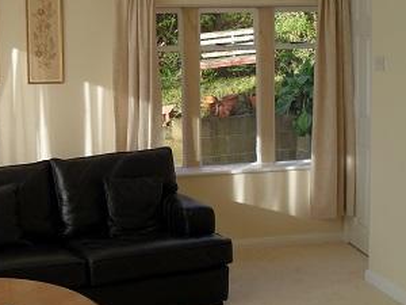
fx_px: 657
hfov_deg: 33.8
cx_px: 112
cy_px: 123
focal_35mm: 56
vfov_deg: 26.1
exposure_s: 1/250
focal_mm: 6.2
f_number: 2.8
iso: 100
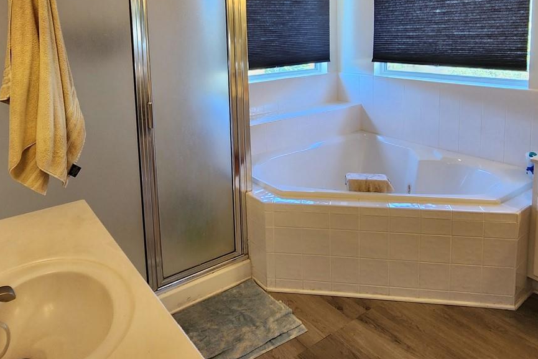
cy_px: 85
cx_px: 256
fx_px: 374
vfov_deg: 49.1
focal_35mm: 25
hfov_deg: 71.5
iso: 160
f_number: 2.2
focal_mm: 2.2
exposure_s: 1/60
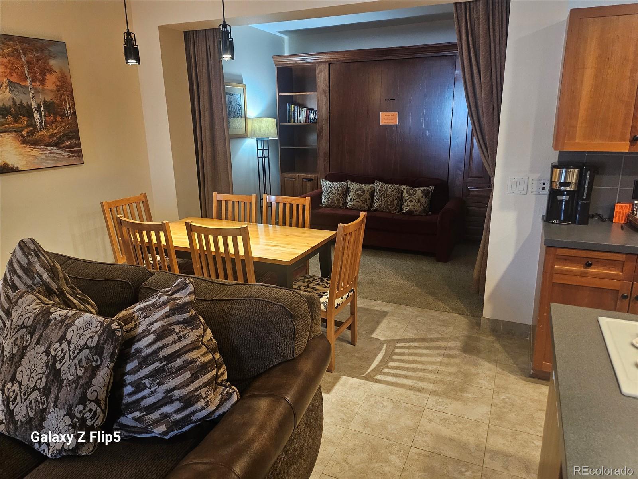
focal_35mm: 24
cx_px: 319
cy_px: 240
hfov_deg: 71.6
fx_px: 442
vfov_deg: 56.8
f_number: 1.8
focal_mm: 5
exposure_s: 1/120
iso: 1000
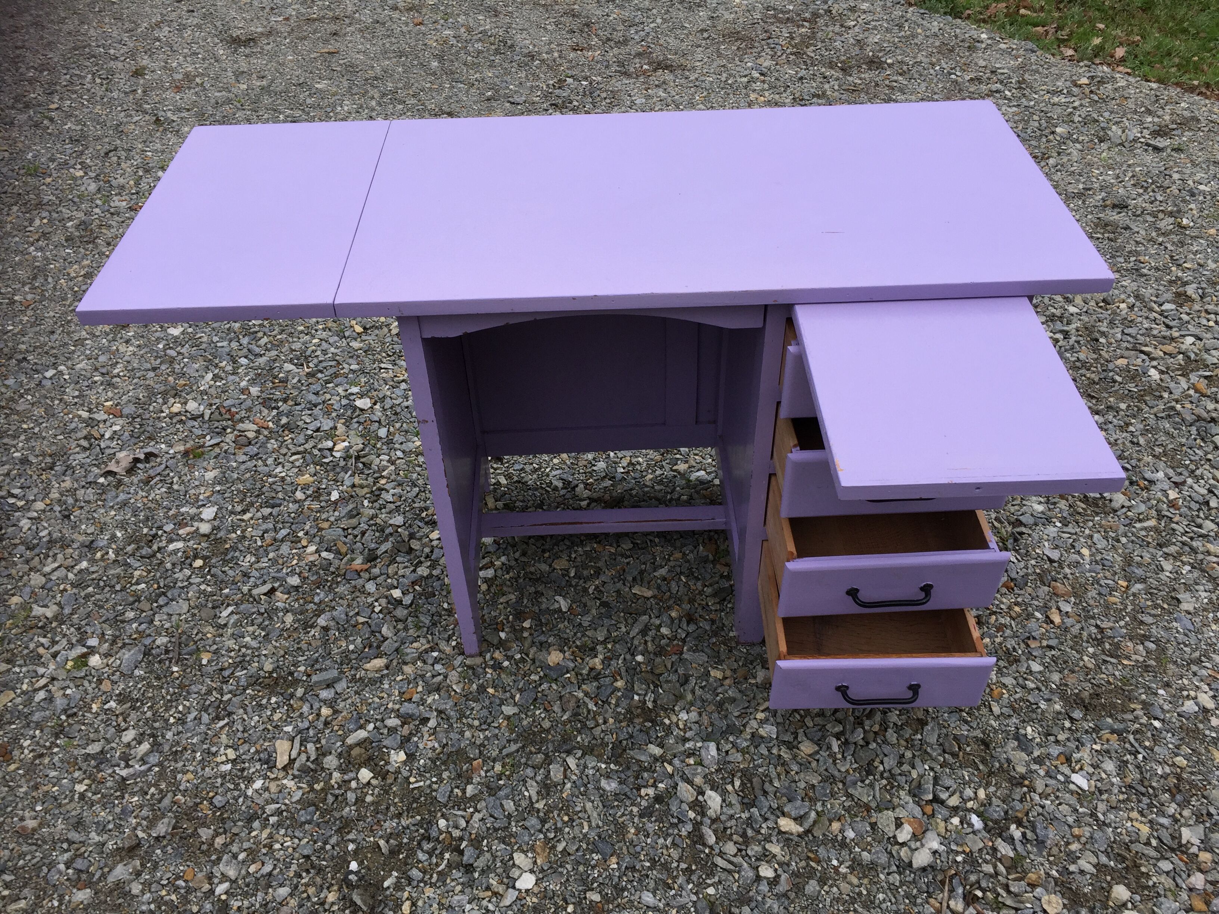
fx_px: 1021
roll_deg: +2.7
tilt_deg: -43.6
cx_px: 610
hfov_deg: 61.7
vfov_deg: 48.2
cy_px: 457
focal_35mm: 29
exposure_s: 1/100
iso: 32
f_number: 2.2
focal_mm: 4.15
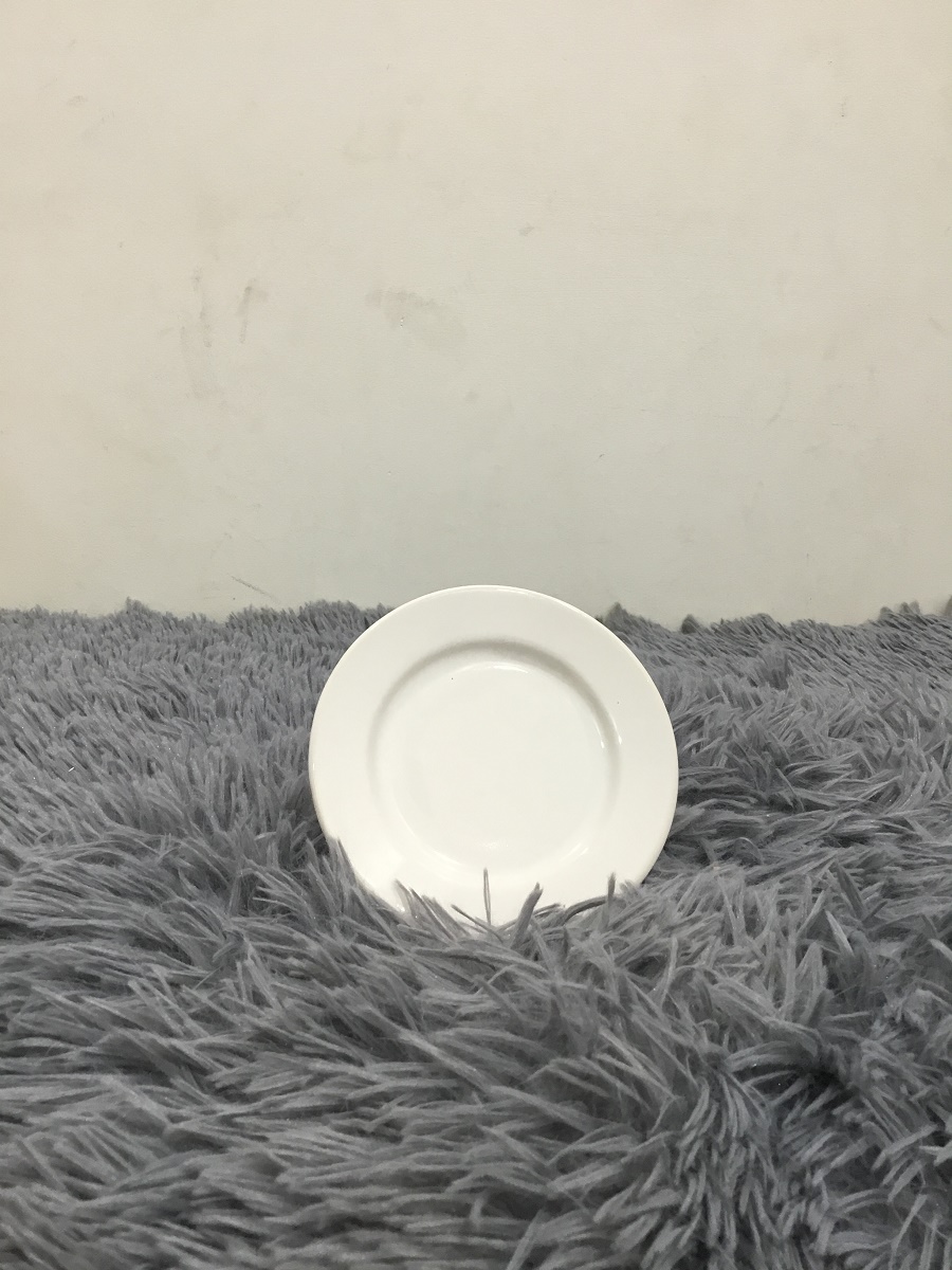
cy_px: 635
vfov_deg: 58.4
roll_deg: +1.1
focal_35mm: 31
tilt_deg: -13.2
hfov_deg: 45.4
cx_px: 476
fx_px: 1137
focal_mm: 3.3
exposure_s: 1/33
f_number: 2.4
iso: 64
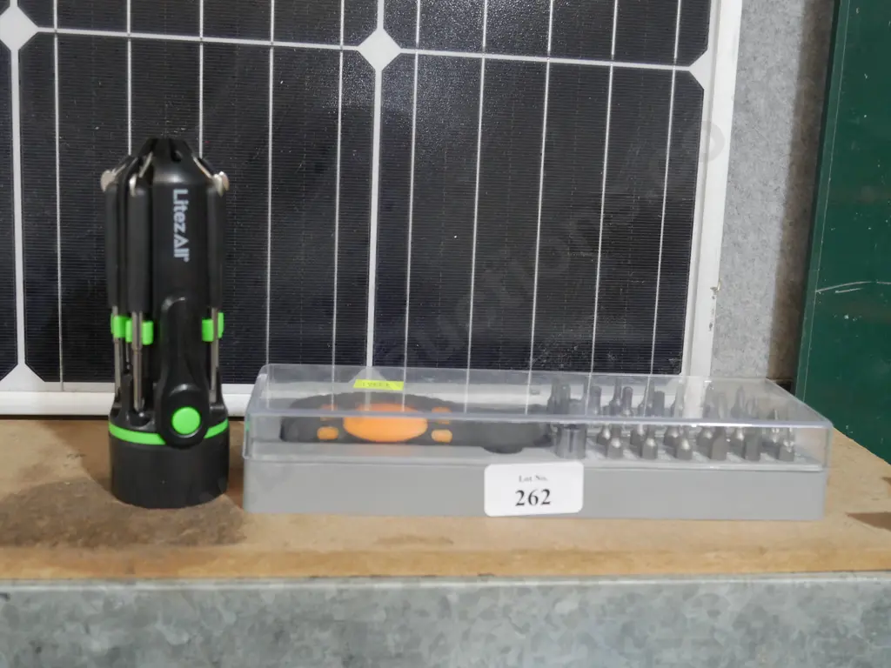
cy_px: 334
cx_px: 446
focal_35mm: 40
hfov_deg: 46.8
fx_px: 1030
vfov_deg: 36.0
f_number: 4.4
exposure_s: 1/60
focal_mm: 20
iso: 1600
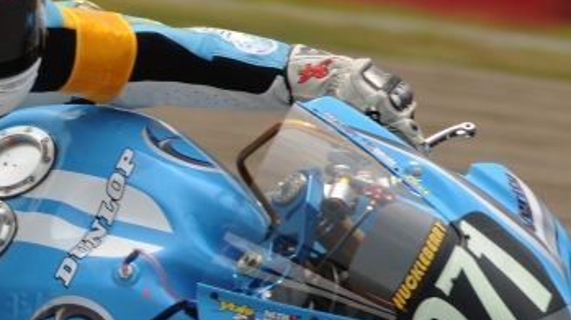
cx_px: 108
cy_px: 323
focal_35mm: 606
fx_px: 9179
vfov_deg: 2.0
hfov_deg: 3.6
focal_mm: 135
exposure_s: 1/500
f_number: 5
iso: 200
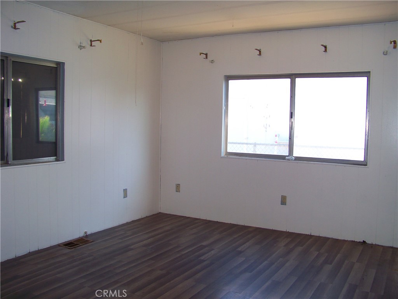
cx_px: 199
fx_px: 379
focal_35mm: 33
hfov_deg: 55.4
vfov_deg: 42.9
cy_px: 150
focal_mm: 5.85
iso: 64
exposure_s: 1/30
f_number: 3.6
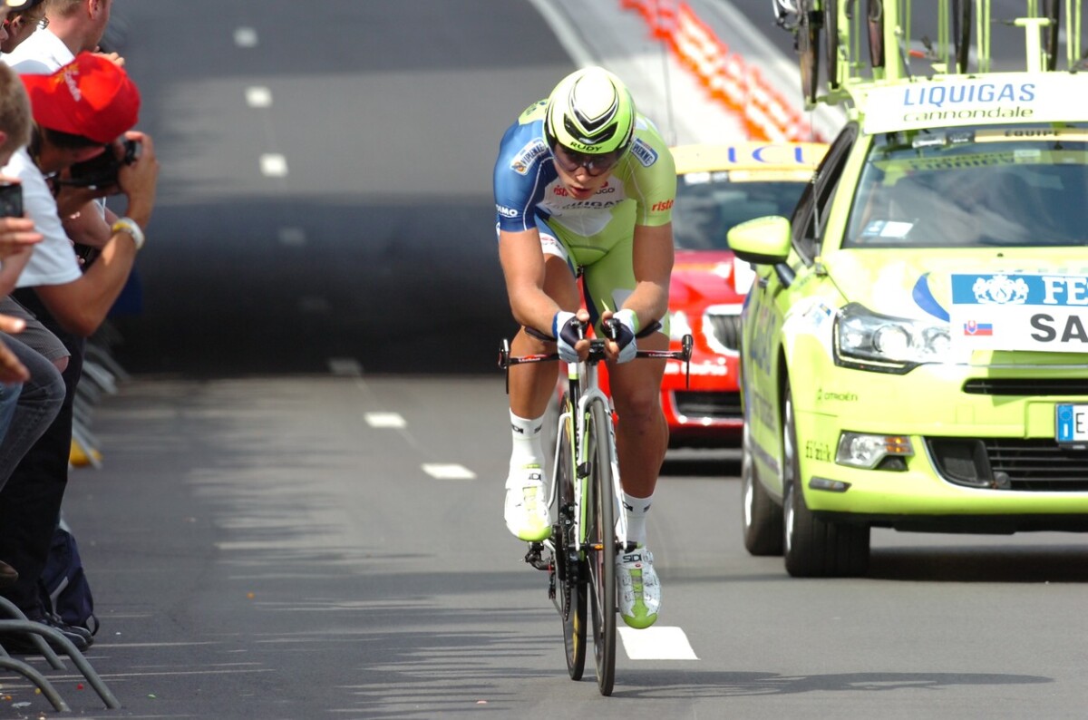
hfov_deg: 4.6
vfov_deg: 3.0
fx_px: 13568
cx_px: 544
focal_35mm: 450
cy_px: 360
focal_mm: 300
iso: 500
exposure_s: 1/640
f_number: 7.6
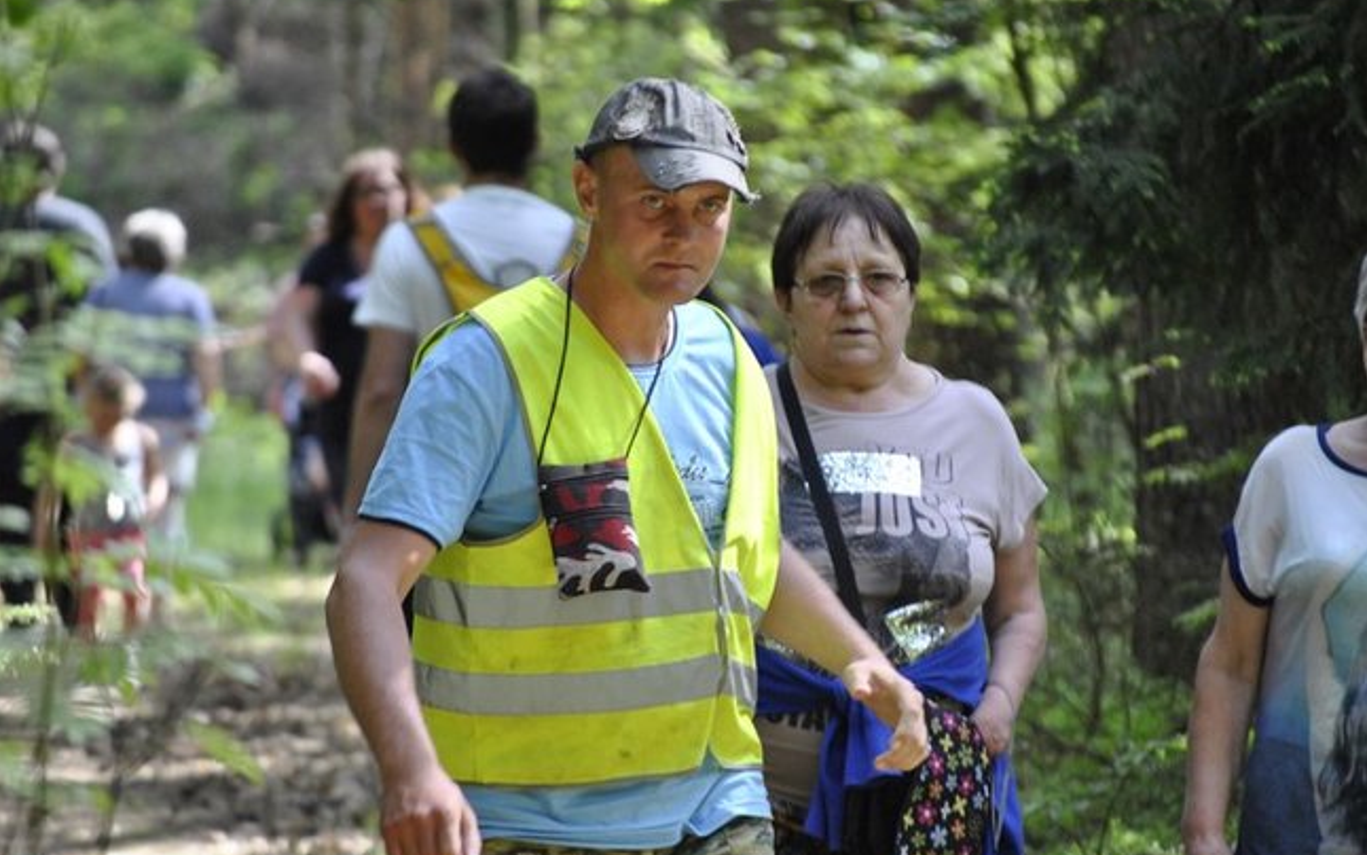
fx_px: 11477
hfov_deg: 6.8
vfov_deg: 4.3
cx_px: 684
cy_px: 434
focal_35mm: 308
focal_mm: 200
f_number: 5.6
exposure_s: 1/160
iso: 800
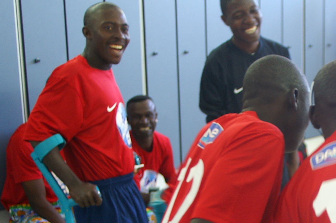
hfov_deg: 23.8
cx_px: 325
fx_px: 765
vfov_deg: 16.1
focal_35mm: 82
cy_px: 249
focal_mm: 20
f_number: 2.8
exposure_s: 1/30
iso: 200
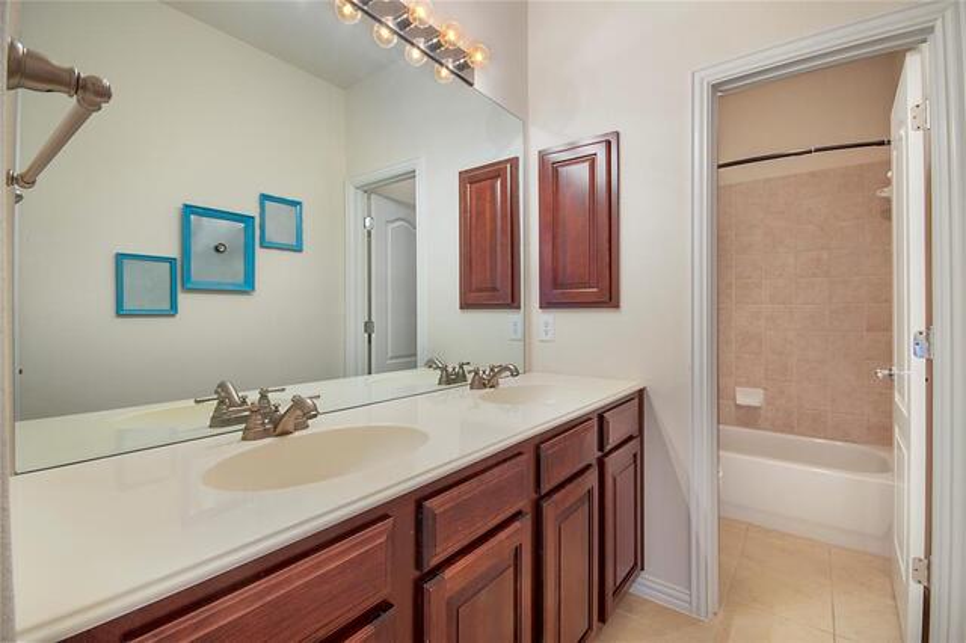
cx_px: 483
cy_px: 322
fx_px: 402
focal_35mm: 15
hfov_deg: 100.4
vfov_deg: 77.3
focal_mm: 10
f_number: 8
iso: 100
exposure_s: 1/6
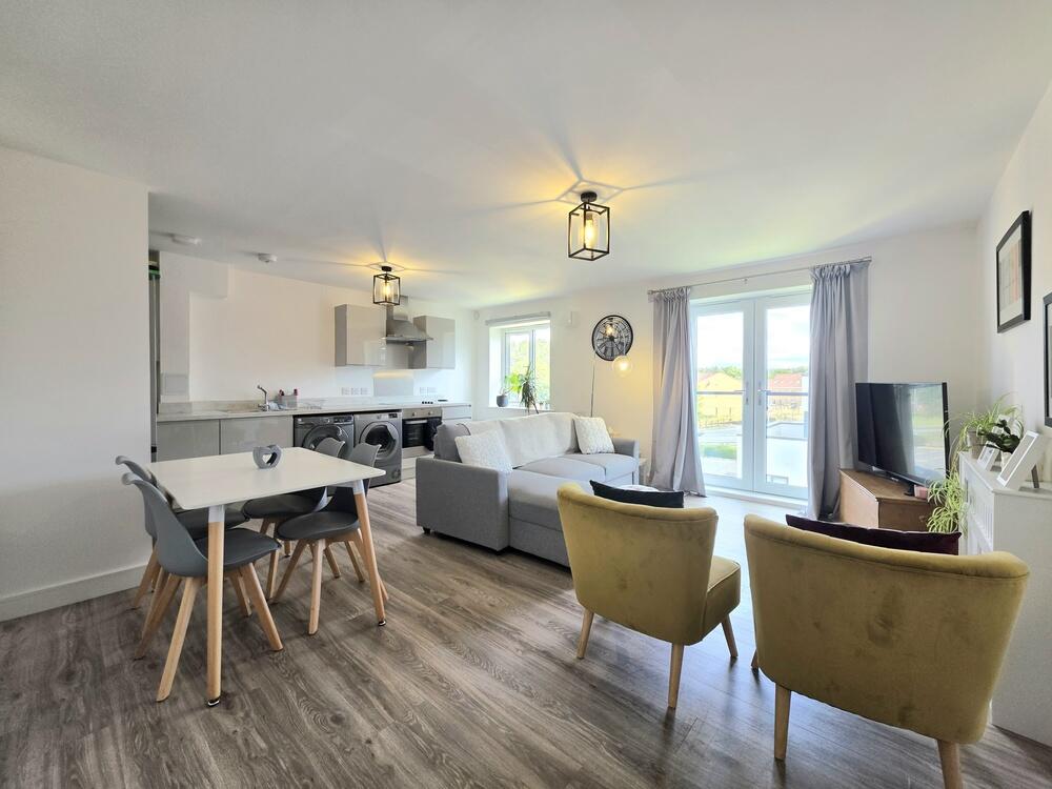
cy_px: 394
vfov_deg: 89.9
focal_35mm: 13
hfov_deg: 106.2
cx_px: 526
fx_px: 395
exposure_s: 1/101
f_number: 1.9
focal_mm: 2.2
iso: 25
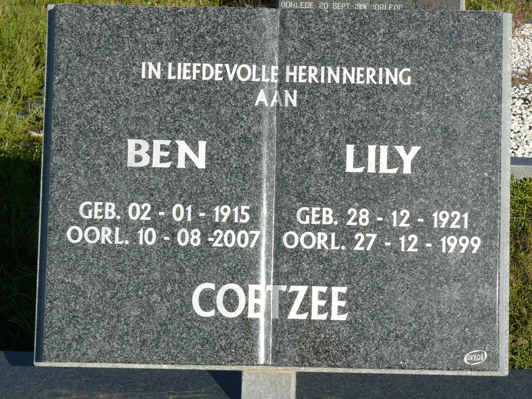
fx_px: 1368
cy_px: 200
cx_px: 266
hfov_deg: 22.0
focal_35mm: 89
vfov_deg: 16.6
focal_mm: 12.4
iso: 100
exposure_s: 1/500
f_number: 5.6
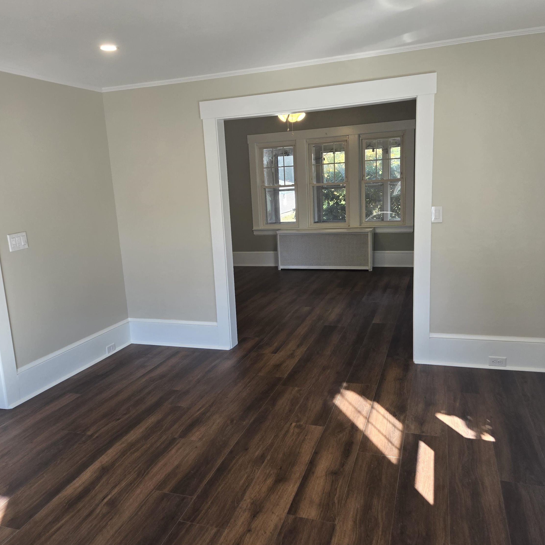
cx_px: 255
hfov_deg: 57.3
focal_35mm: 28
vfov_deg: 57.3
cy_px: 274
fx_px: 499
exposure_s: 1/120
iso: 50
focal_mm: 5.4
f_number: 1.8
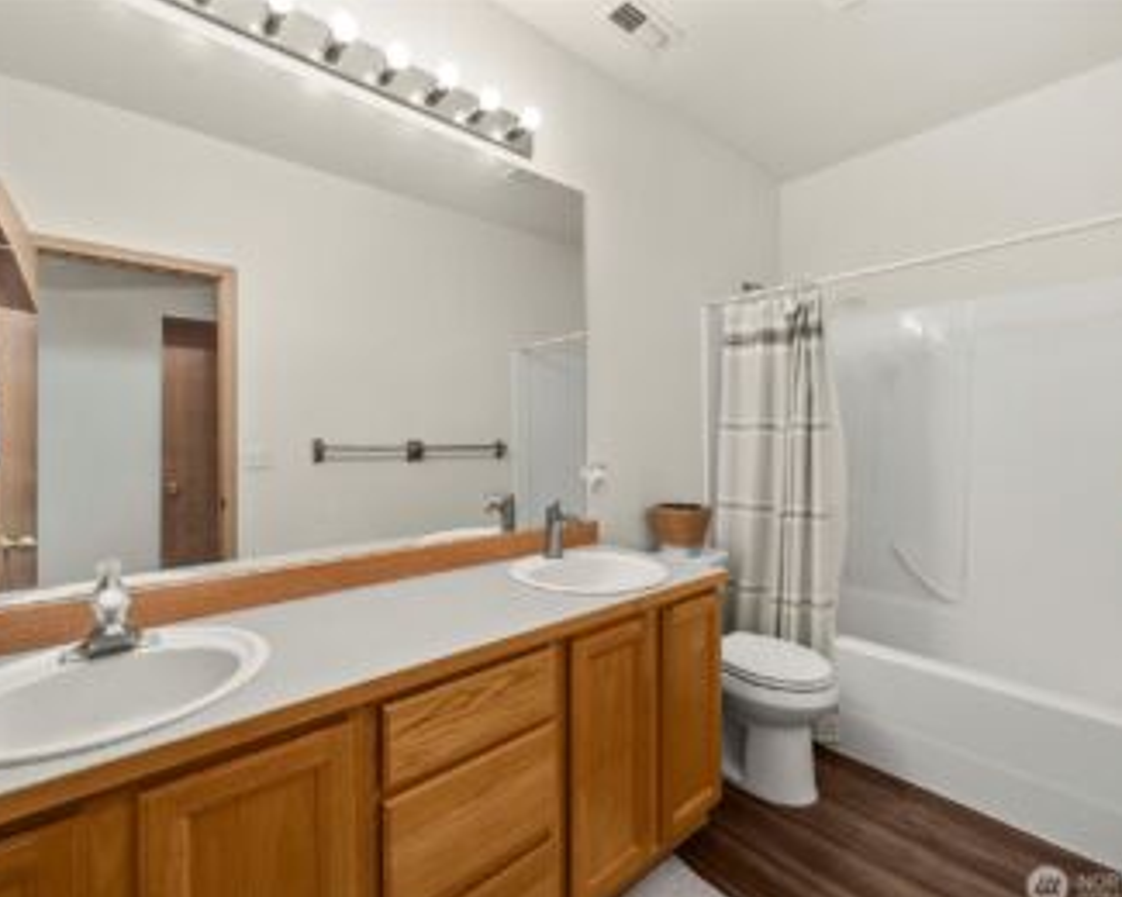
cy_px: 457
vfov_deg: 84.0
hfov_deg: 96.7
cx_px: 535
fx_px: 498
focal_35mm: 15
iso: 1000
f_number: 7.1
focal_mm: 13
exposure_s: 1/10
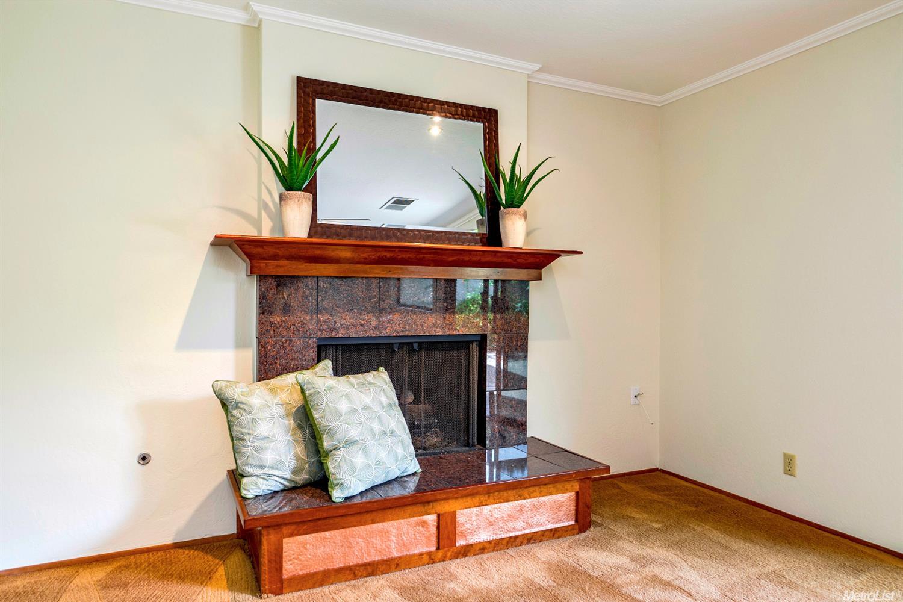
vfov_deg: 57.2
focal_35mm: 22
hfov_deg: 78.6
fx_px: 552
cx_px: 452
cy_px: 301
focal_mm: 15
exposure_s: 1/10
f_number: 5
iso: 100
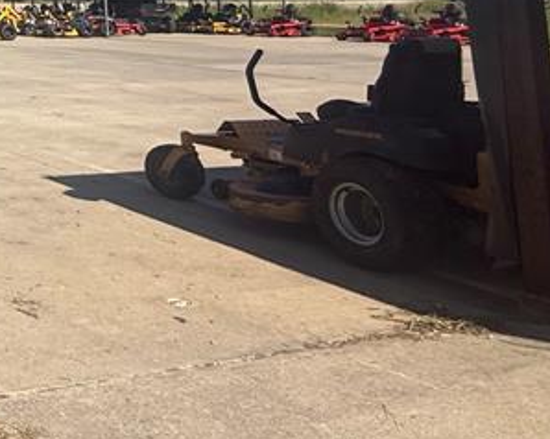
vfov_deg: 28.1
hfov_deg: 26.9
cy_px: -83
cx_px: -290
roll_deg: +0.0
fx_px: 765
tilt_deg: +2.5
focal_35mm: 47
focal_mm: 2.22
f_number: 2.2
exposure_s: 1/2717
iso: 50
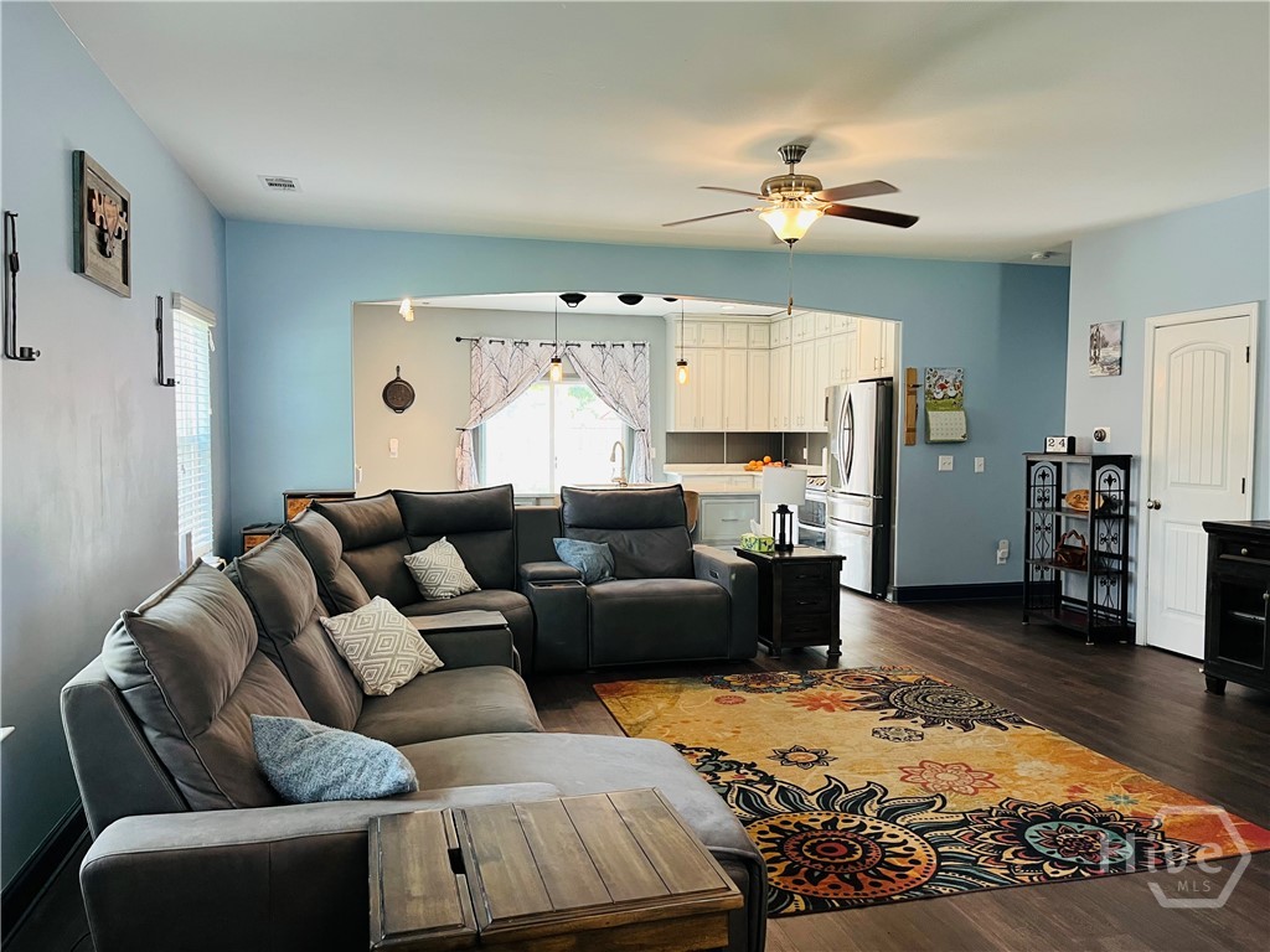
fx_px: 954
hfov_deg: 67.3
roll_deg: +0.2
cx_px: 635
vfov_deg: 53.1
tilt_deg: -2.5
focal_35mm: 26
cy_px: 476
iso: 125
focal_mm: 5.1
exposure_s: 1/60
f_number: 1.6
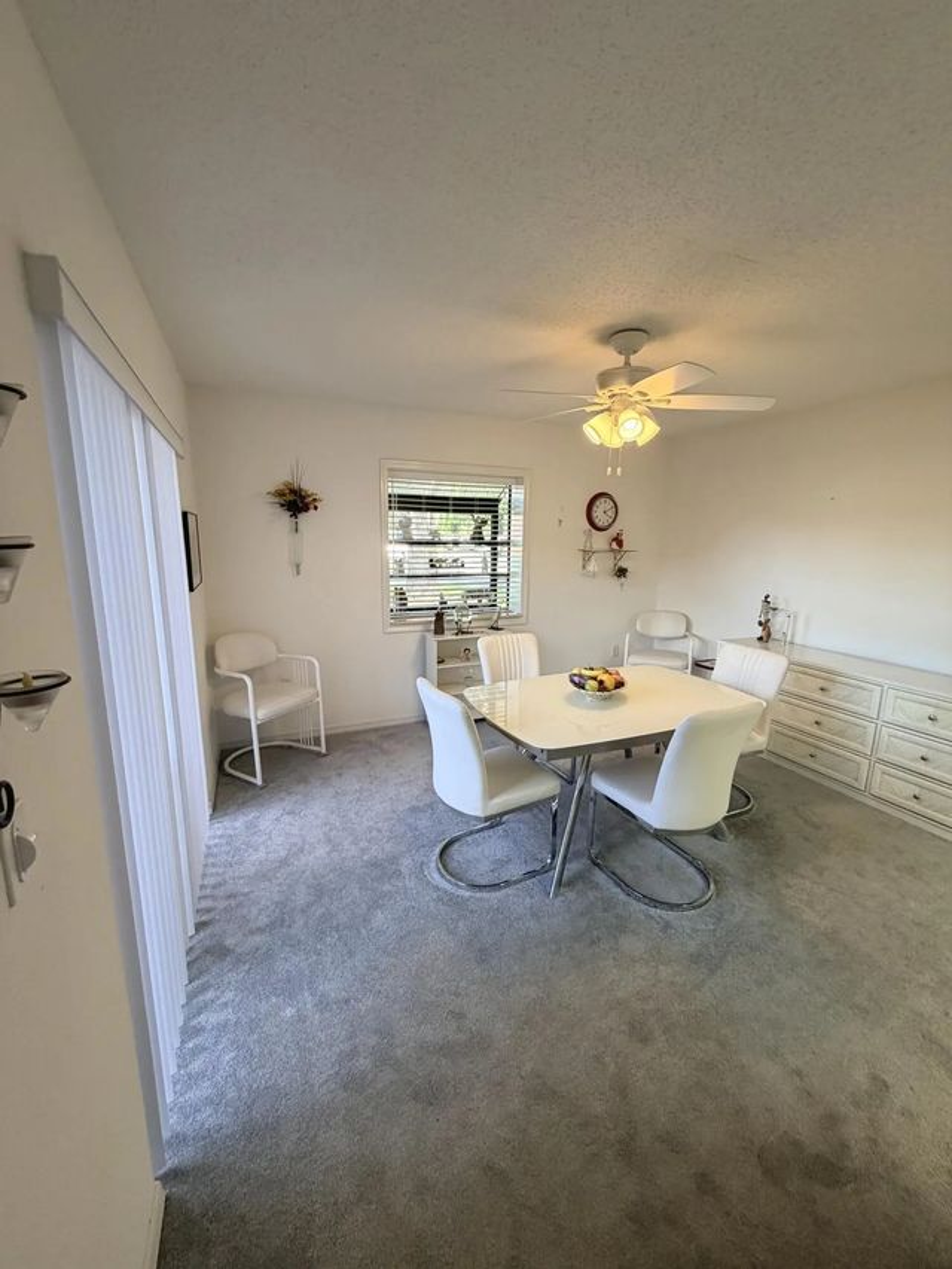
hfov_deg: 85.7
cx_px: 476
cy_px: 634
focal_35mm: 14
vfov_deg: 102.1
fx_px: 513
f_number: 2.2
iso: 200
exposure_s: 1/120
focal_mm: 2.22
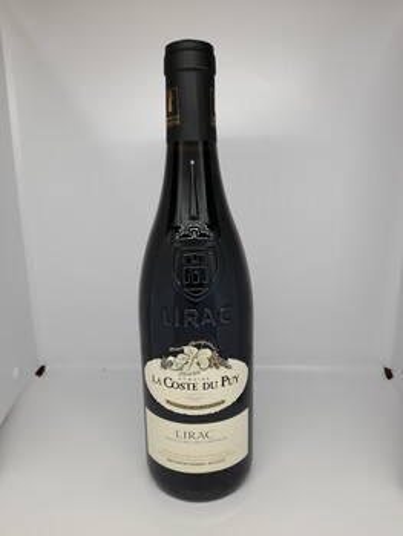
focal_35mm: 25
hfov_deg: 54.9
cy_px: 268
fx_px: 388
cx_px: 202
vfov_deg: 69.4
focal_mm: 4.6
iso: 50
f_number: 2
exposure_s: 1/50
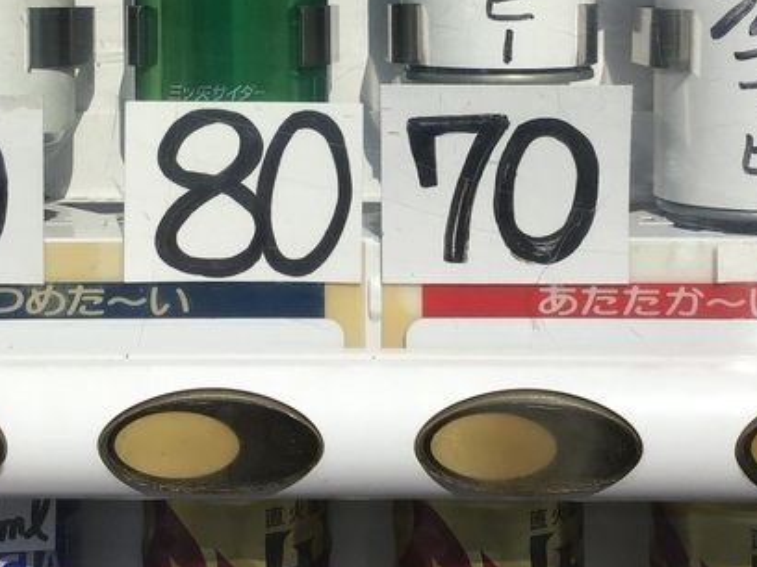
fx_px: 1356
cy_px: 53
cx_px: 383
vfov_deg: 23.0
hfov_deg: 31.2
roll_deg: -1.0
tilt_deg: -2.7
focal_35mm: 62
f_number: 2.4
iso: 25
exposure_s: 1/4525
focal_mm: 3.3
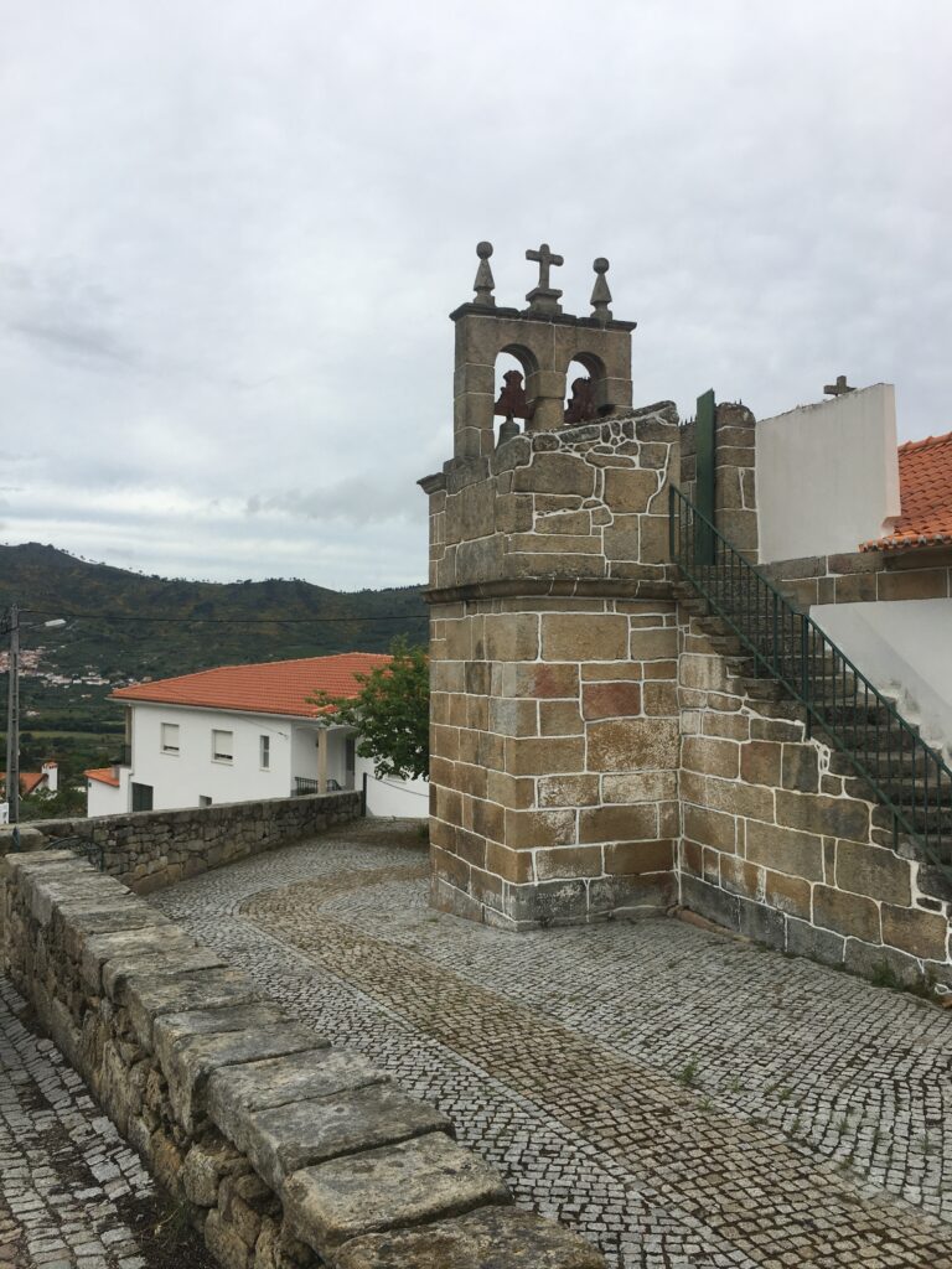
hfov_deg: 48.2
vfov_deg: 61.7
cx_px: 476
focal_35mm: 29
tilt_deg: +1.0
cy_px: 634
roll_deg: -0.8
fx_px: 1063
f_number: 2.2
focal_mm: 4.15
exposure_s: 1/1241
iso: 25
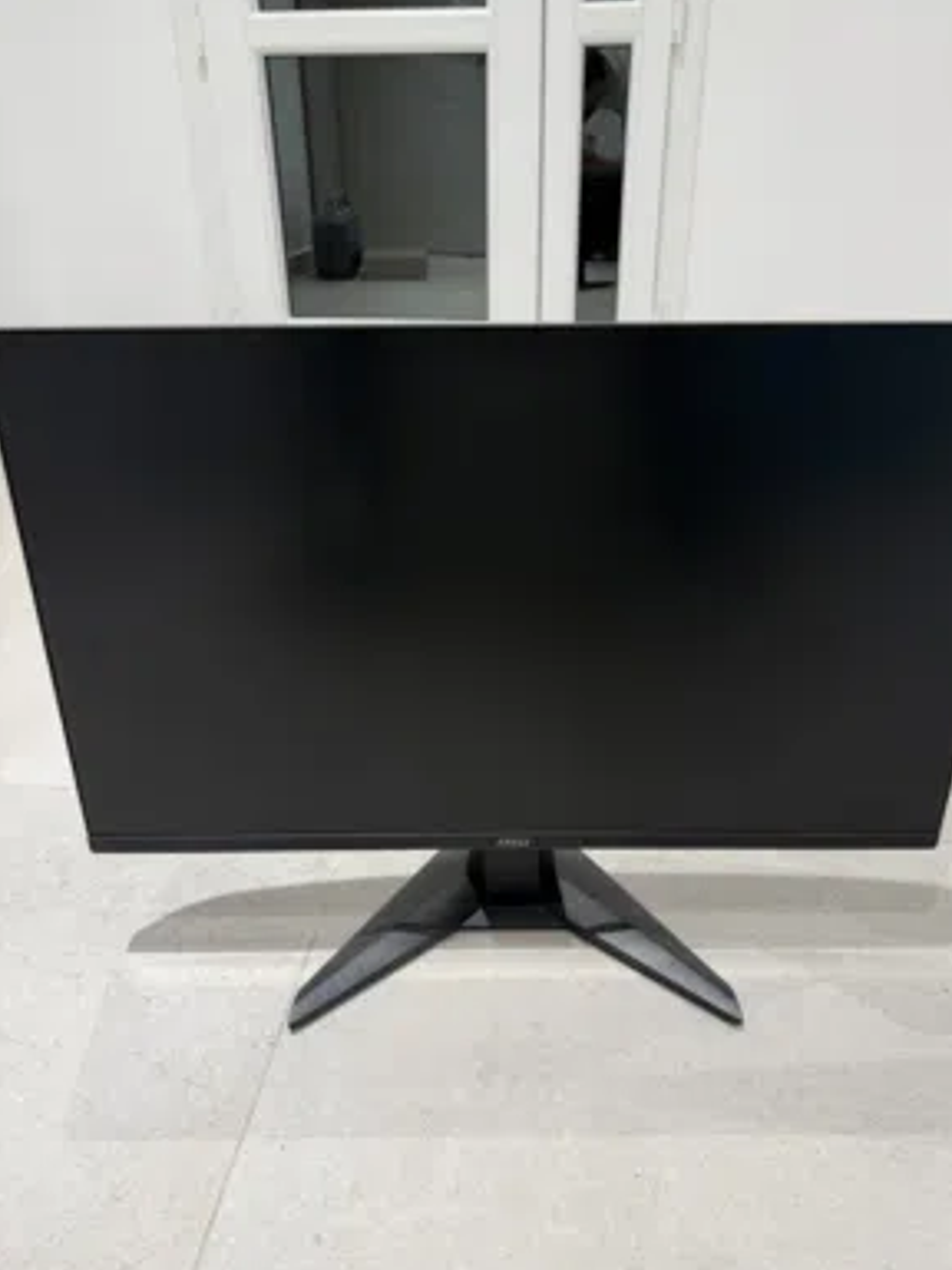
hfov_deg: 54.9
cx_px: 493
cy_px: 652
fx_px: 917
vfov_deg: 69.4
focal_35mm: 25
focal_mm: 6.76
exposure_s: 1/50
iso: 125
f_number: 1.78
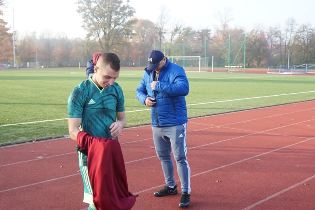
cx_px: 163
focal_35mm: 40
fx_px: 350
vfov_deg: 33.4
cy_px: 113
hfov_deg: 48.5
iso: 160
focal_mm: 21
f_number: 4
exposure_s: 1/160
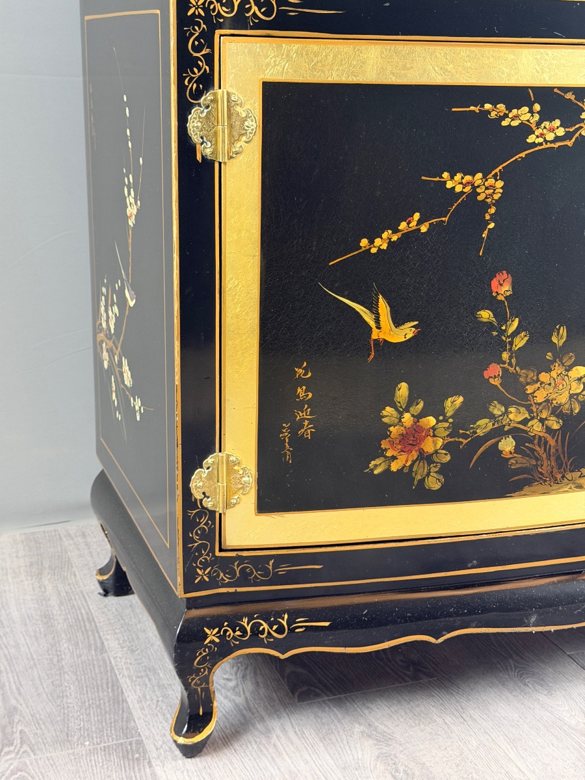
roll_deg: -2.1
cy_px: 390
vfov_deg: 39.7
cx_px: 292
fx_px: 1082
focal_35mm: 48
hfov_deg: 30.3
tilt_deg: -17.5
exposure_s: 1/33
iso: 250
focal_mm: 6.76
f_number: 1.78
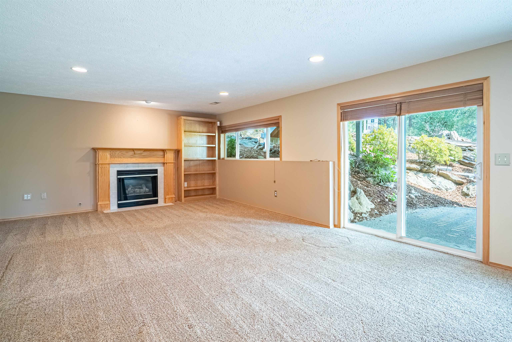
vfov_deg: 70.5
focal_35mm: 17
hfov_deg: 93.2
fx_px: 242
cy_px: 171
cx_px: 256
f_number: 8
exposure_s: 1/60
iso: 400
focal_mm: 17
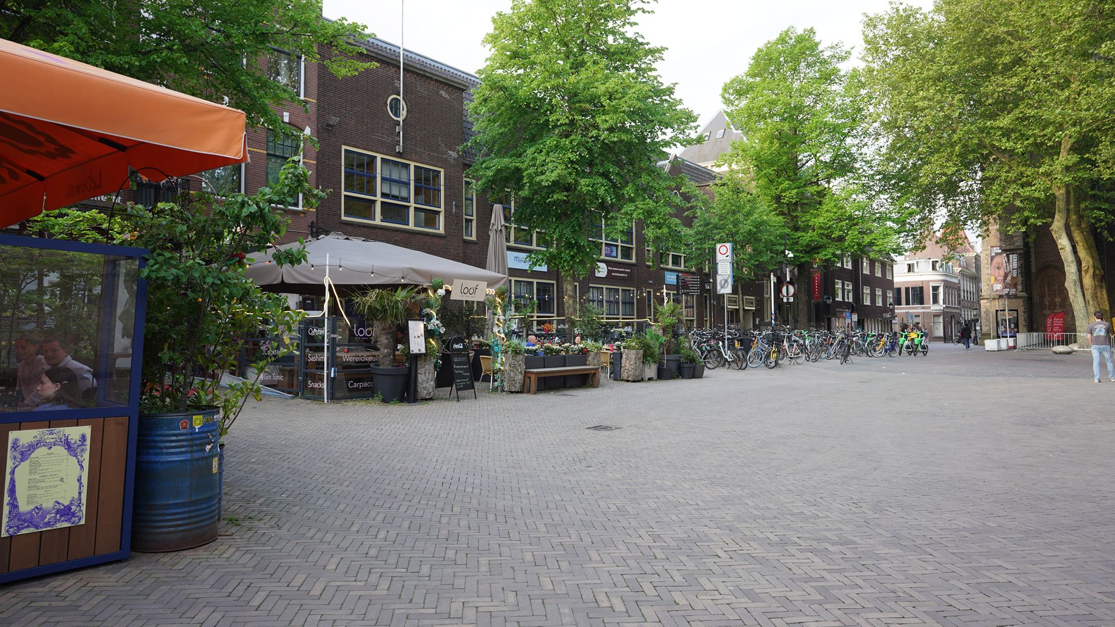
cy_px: 283
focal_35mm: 26
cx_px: 558
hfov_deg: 71.9
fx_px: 769
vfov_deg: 44.3
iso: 100
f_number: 3.5
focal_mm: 24
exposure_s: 1/100
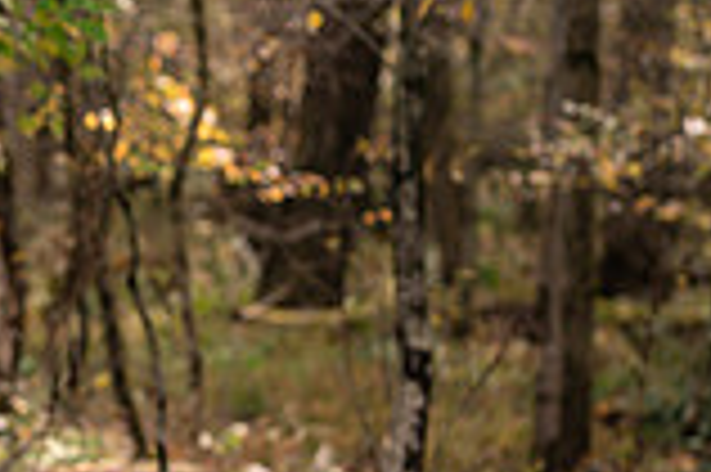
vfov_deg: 4.4
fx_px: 6156
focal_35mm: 312
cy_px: 609
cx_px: -572
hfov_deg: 6.5
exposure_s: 1/1000
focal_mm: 85
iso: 400
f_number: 4.5
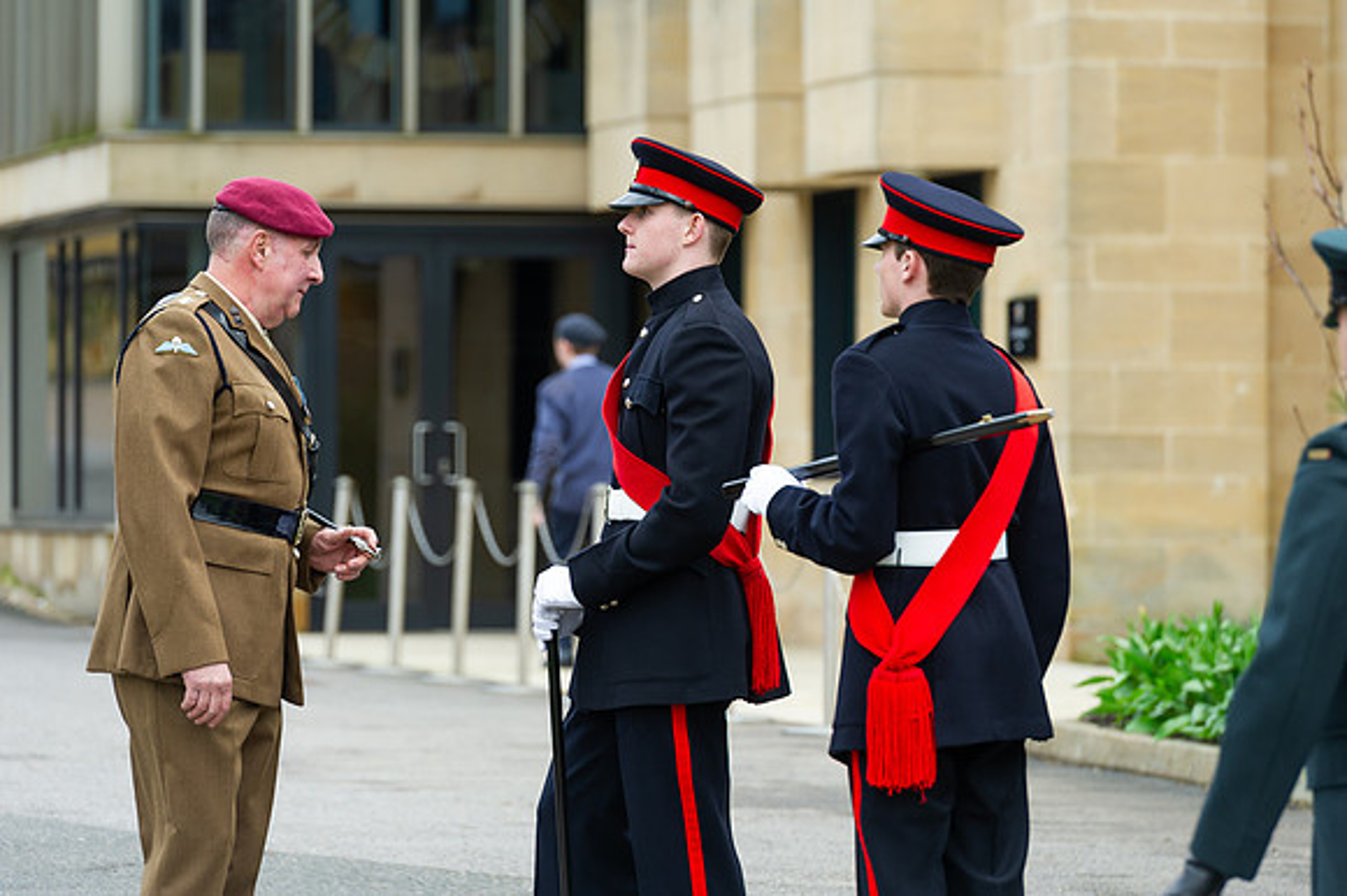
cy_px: 403
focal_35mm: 220
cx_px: 741
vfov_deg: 6.2
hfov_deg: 9.4
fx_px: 8224
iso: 400
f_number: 5
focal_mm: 200
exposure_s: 1/250
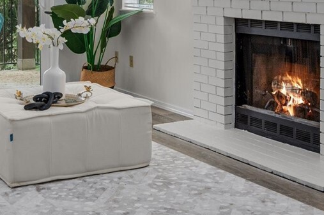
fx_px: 602
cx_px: 98
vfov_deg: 19.5
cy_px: -11
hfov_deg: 29.8
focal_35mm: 67
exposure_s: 1/8
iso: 320
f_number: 7.1
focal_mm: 20
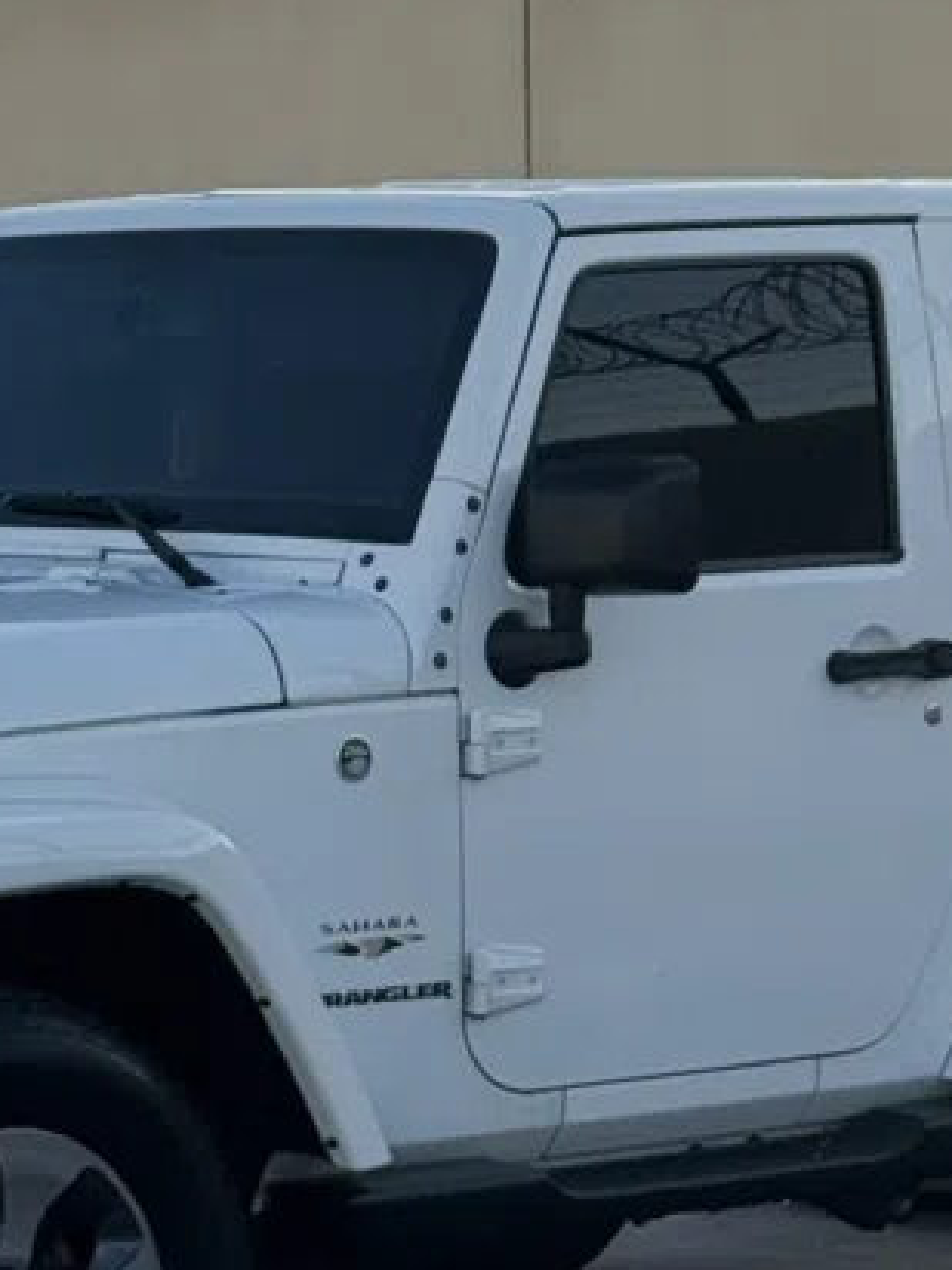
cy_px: 245
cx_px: 210
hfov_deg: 9.3
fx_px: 5830
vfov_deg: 12.4
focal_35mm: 159
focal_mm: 6.76
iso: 64
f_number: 1.78
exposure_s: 1/4975
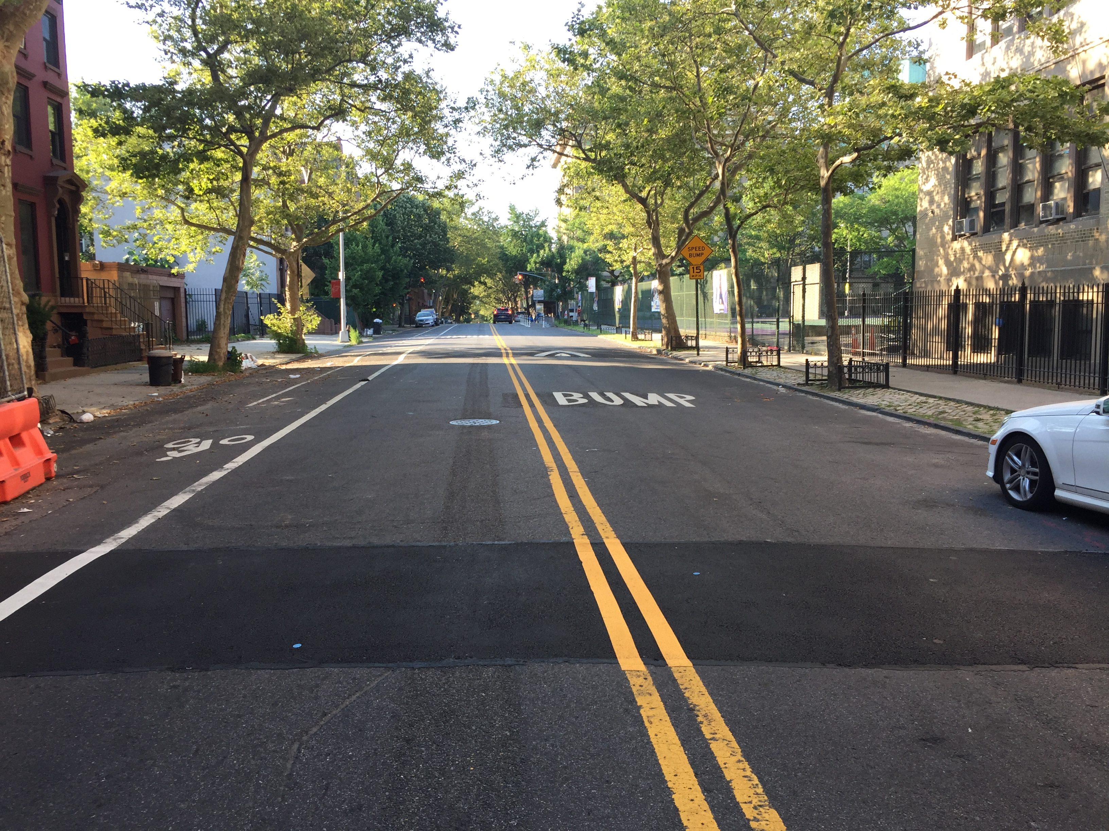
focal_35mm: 29
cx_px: 554
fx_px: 929
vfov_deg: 48.2
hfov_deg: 61.7
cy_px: 416
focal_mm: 4.15
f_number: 2.2
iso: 32
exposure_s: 1/226
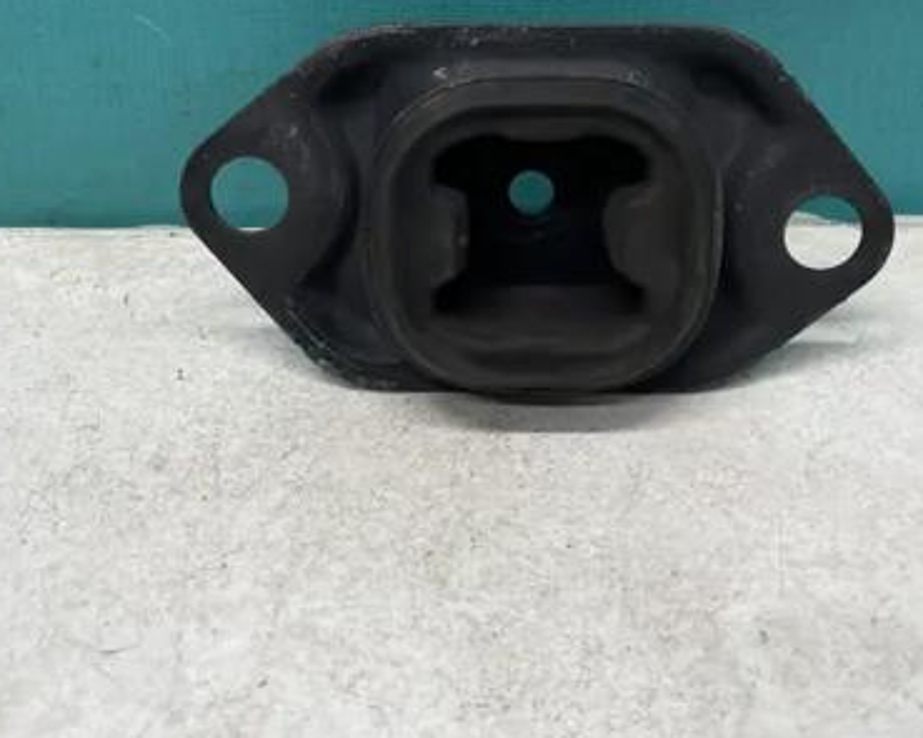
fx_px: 1202
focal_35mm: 44
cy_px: 148
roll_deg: +2.0
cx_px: 450
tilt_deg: -28.0
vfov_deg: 33.2
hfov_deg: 42.0
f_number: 1.6
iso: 100
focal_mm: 4.2
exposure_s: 1/100
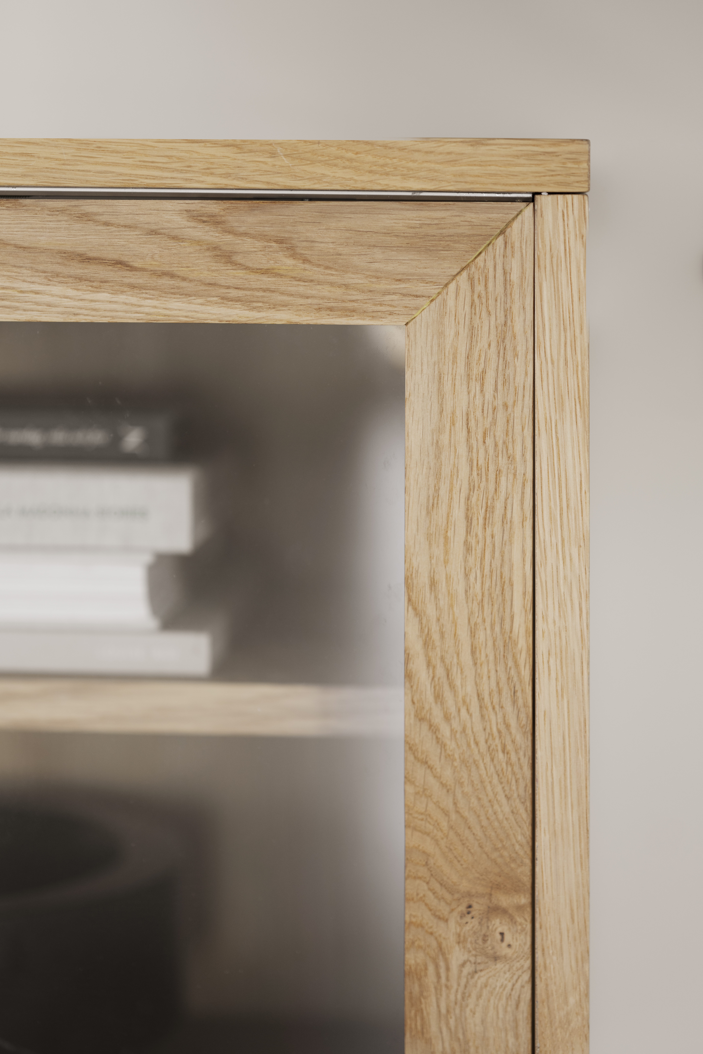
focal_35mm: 85
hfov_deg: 16.1
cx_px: 352
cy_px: 527
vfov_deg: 23.9
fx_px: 2490
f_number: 1.8
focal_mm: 85
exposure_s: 1/100
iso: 200
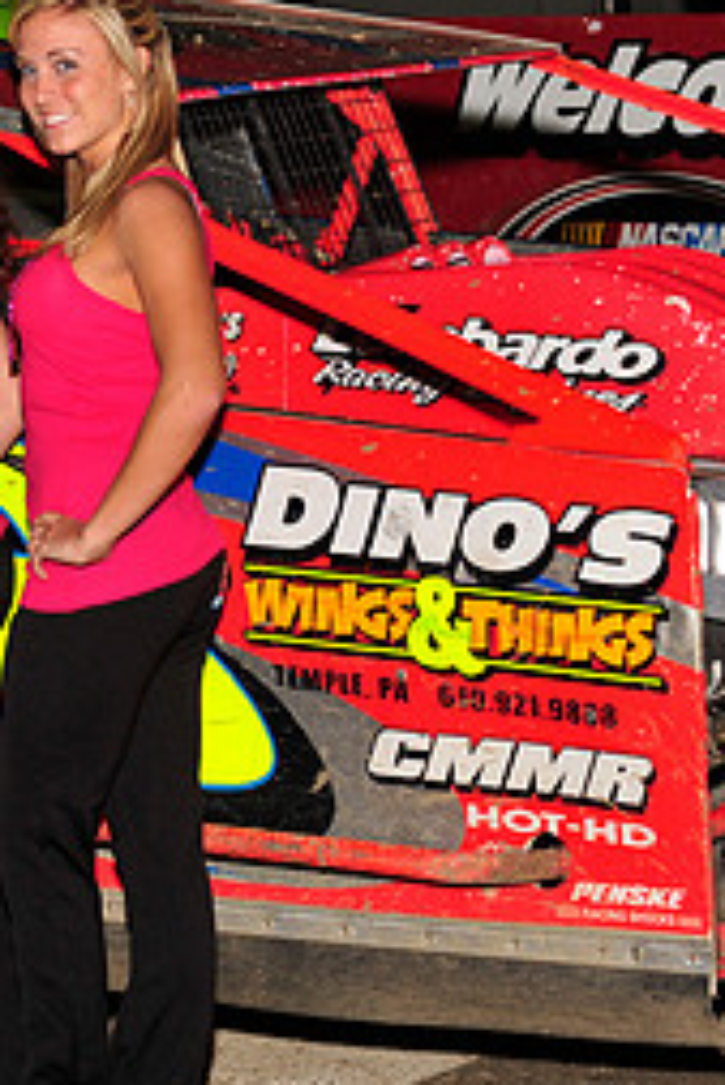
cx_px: -506
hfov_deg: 7.3
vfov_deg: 11.2
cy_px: 489
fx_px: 5520
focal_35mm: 183
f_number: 5.6
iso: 500
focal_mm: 80
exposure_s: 1/250
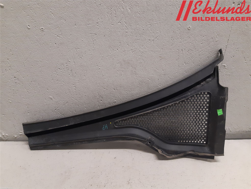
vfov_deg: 53.1
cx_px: 126
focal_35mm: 26
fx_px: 189
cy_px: 94
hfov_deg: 67.3
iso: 250
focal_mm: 3.93
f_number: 1.7
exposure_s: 1/50
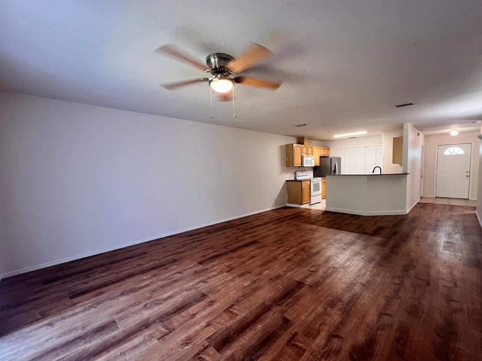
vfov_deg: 85.6
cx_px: 258
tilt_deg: -4.5
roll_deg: +1.2
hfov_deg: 101.9
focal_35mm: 14
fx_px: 195
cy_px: 185
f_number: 1.8
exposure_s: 1/60
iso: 200
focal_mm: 1.57
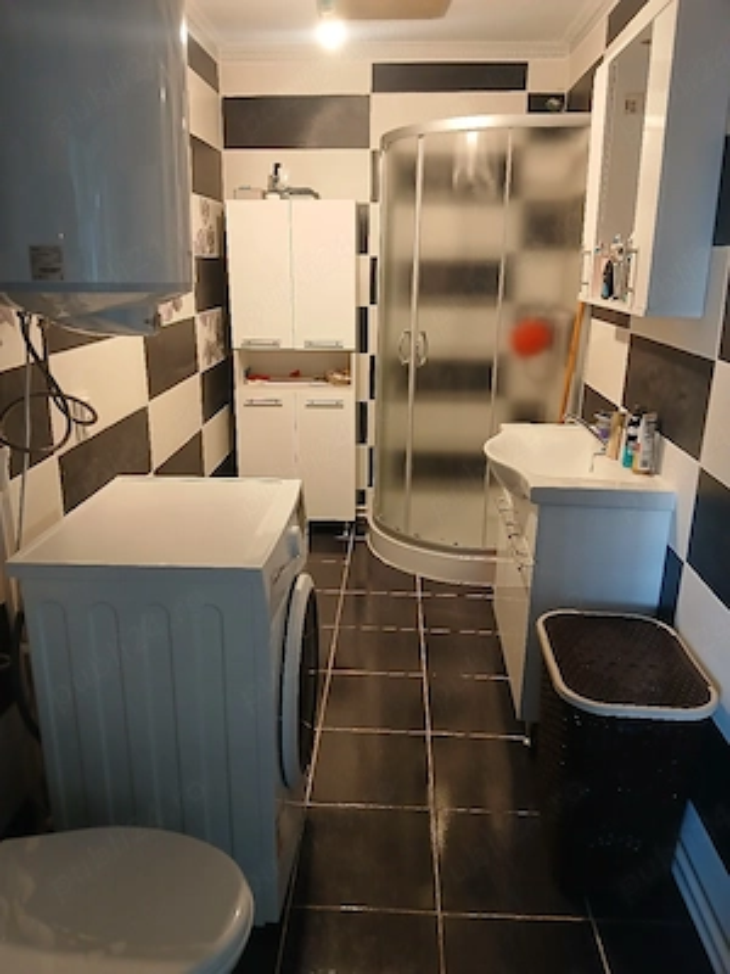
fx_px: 731
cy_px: 487
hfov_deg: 53.1
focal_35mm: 26
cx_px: 365
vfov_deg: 67.3
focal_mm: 3.98
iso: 320
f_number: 1.8
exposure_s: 1/33.3
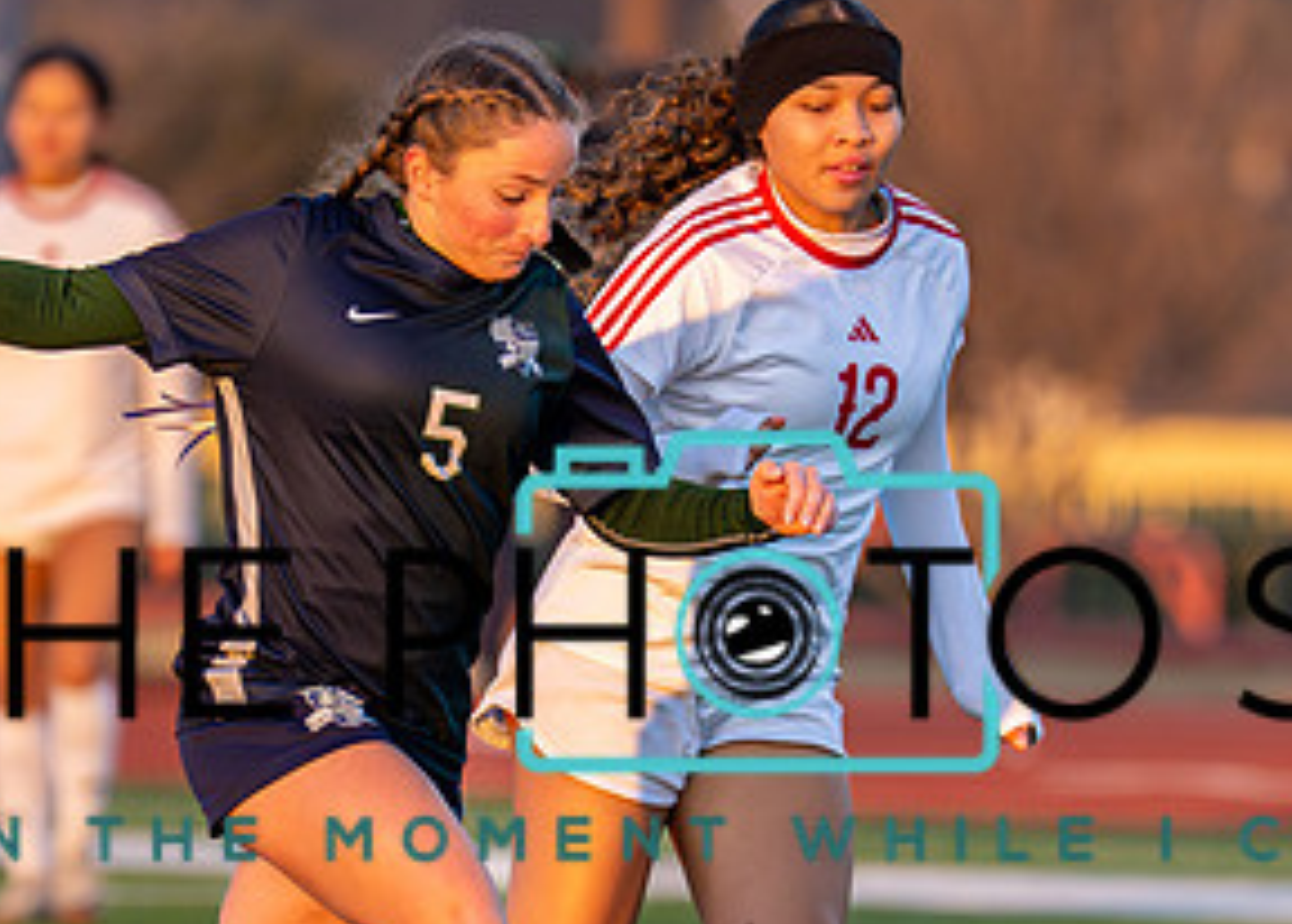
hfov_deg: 2.4
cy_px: 691
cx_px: 495
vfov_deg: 1.7
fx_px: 30617
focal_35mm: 834
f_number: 2.8
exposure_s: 1/1600
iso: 400
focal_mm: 200
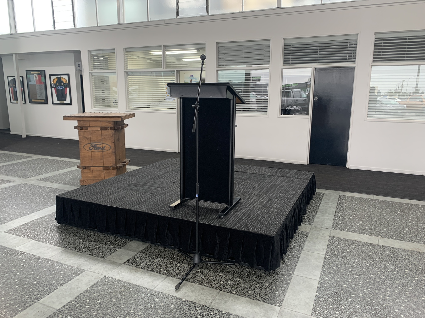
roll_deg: -0.7
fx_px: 319
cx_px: 212
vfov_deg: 53.1
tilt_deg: -12.3
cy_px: 159
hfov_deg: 67.3
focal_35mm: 26
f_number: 1.8
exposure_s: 1/121
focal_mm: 4.25
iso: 64
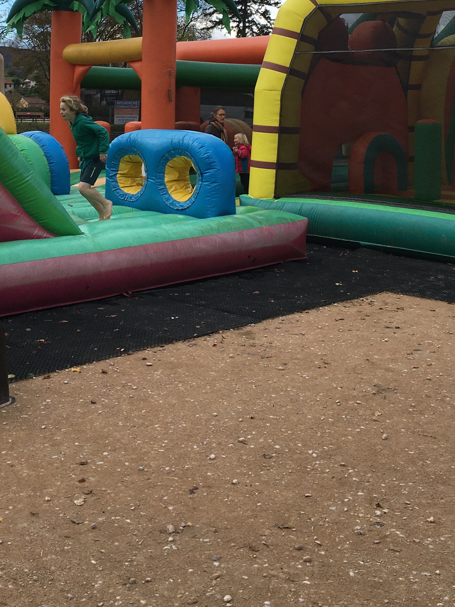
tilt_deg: +1.5
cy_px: 114
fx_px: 912
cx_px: 178
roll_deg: +0.2
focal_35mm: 52
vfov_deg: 35.5
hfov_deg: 28.0
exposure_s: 1/635
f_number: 2.2
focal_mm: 4.15
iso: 25
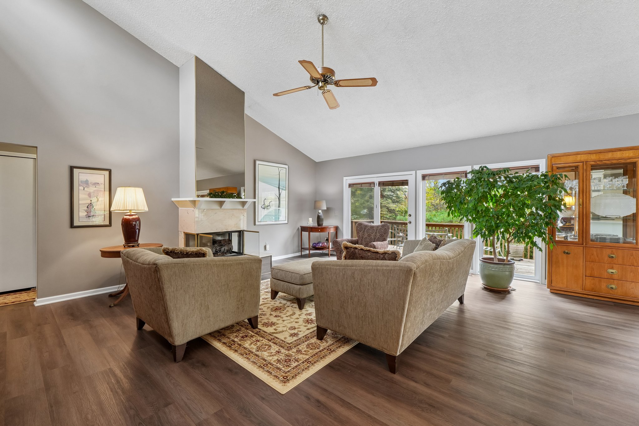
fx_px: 266
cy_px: 213
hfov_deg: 100.4
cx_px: 320
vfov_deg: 77.3
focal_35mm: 15
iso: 400
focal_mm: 10
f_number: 8
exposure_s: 1/8
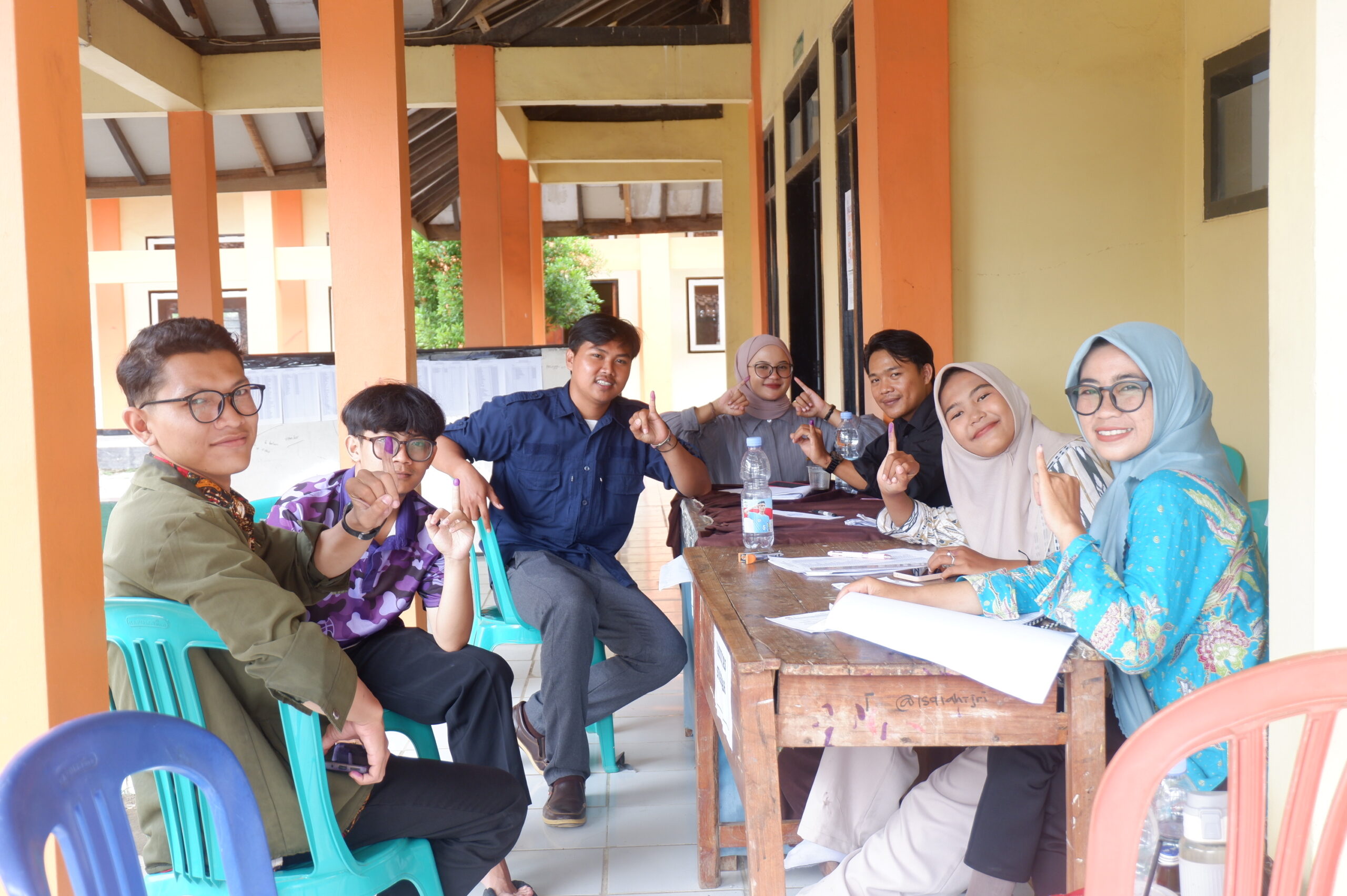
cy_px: 448
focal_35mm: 38
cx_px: 674
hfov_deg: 50.7
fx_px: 1421
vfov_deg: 35.0
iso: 250
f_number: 4.5
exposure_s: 1/60
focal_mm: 25.6
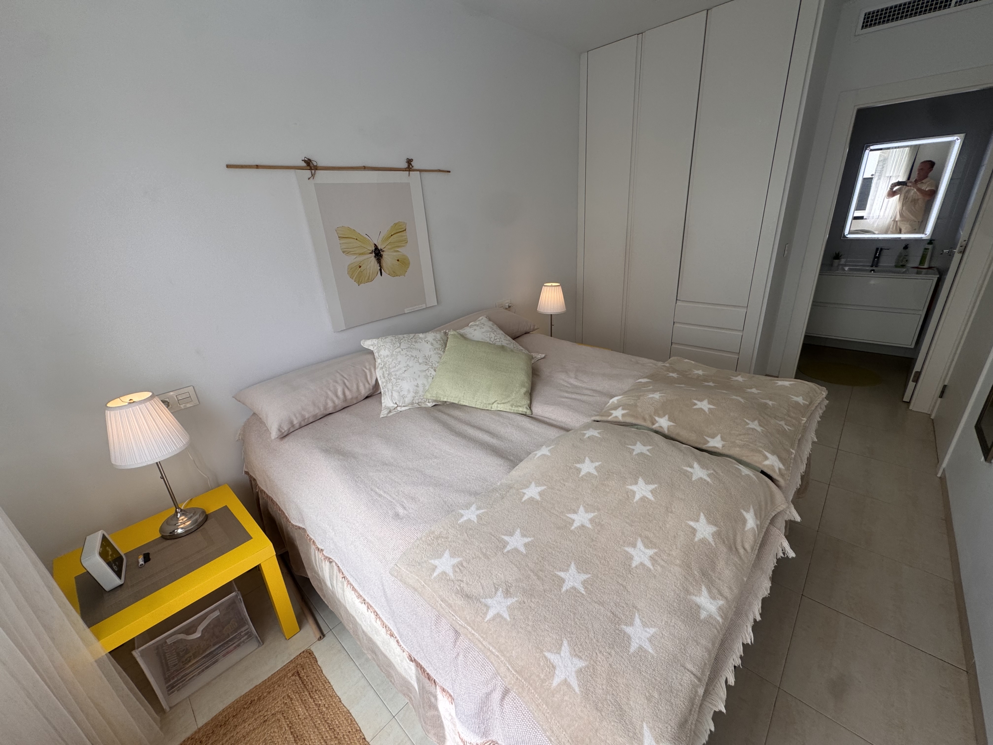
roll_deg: +4.4
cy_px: 372
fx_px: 402
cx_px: 496
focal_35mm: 14
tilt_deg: -21.0
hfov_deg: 102.1
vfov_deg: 85.7
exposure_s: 1/260
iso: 40
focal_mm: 2.22
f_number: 2.2
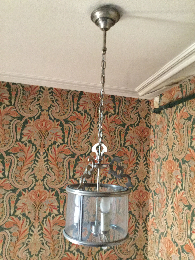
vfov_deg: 58.4
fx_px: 233
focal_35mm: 31
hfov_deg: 45.4
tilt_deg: +6.9
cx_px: 98
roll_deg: -4.5
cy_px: 130
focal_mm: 3.3
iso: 500
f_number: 2.4
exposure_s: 1/17
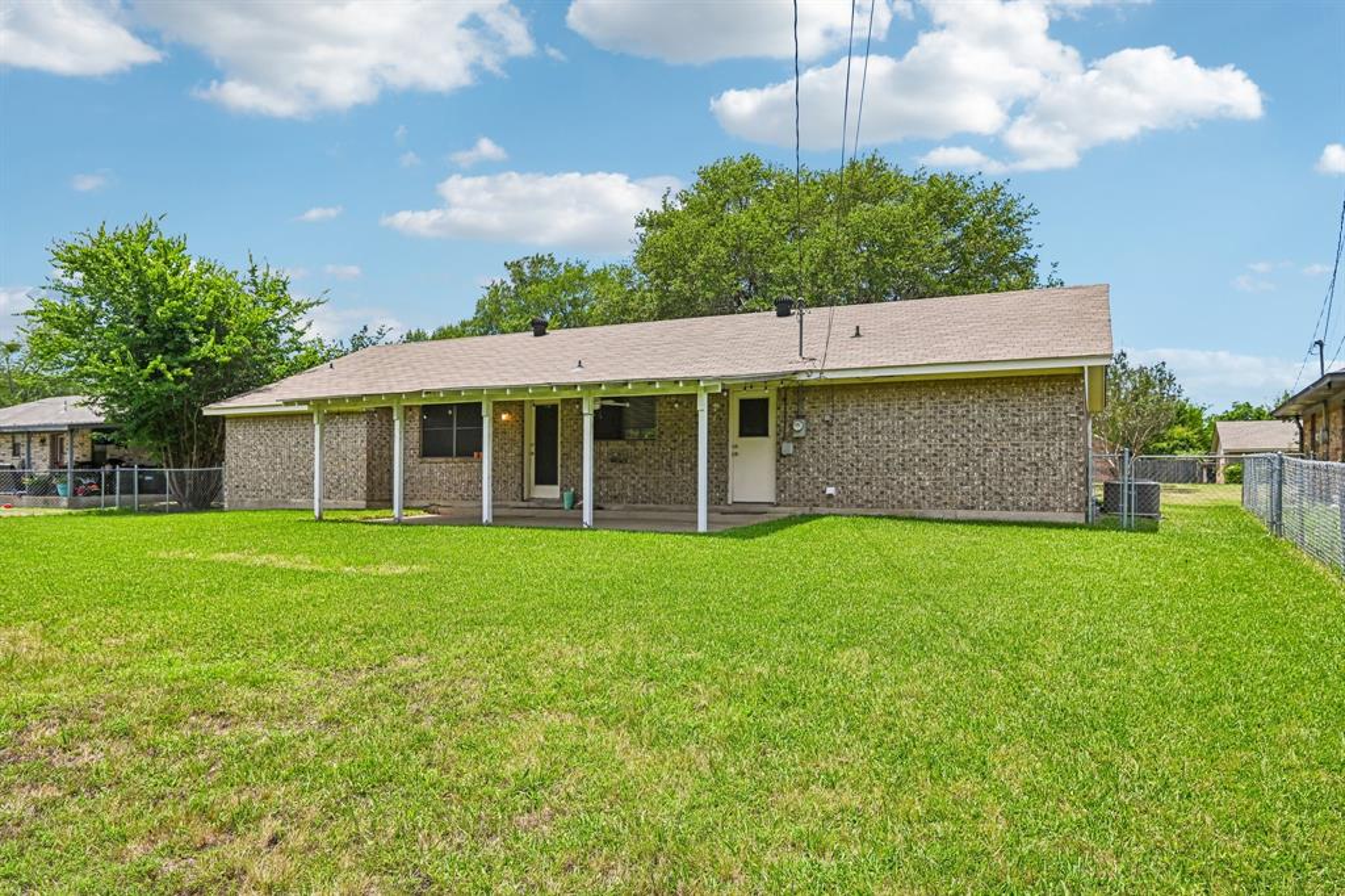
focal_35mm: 22
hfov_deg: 78.6
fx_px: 822
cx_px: 672
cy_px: 448
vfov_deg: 57.2
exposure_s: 1/640
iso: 400
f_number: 8
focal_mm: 22
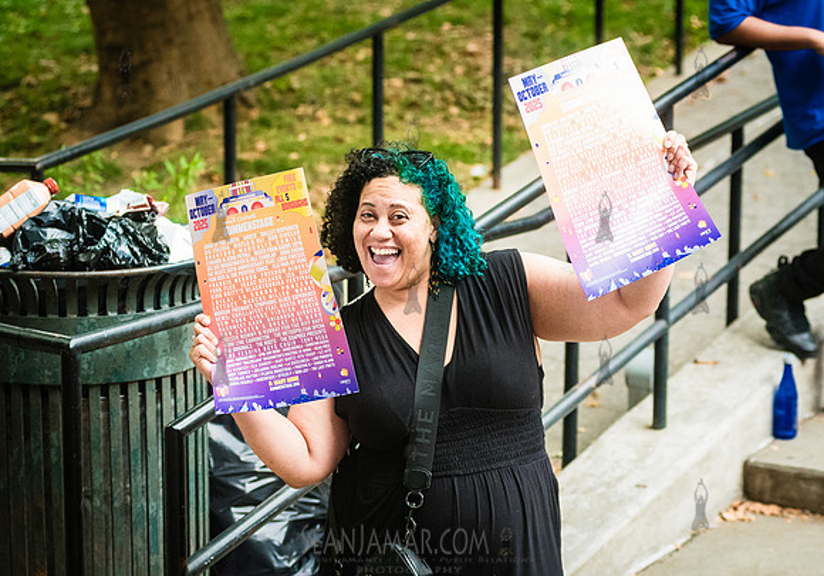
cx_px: 424
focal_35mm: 126
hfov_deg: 16.1
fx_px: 2915
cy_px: 368
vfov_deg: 11.3
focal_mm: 92
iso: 4000
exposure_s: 1/640
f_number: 4
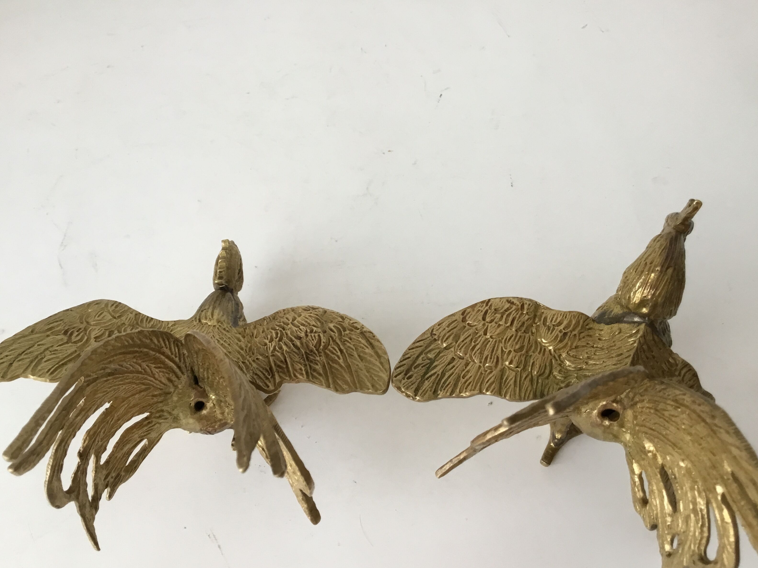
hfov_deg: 56.8
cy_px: 289
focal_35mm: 32
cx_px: 376
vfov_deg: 44.2
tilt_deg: -57.0
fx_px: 701
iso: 32
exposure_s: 1/33
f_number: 2.4
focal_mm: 3.3
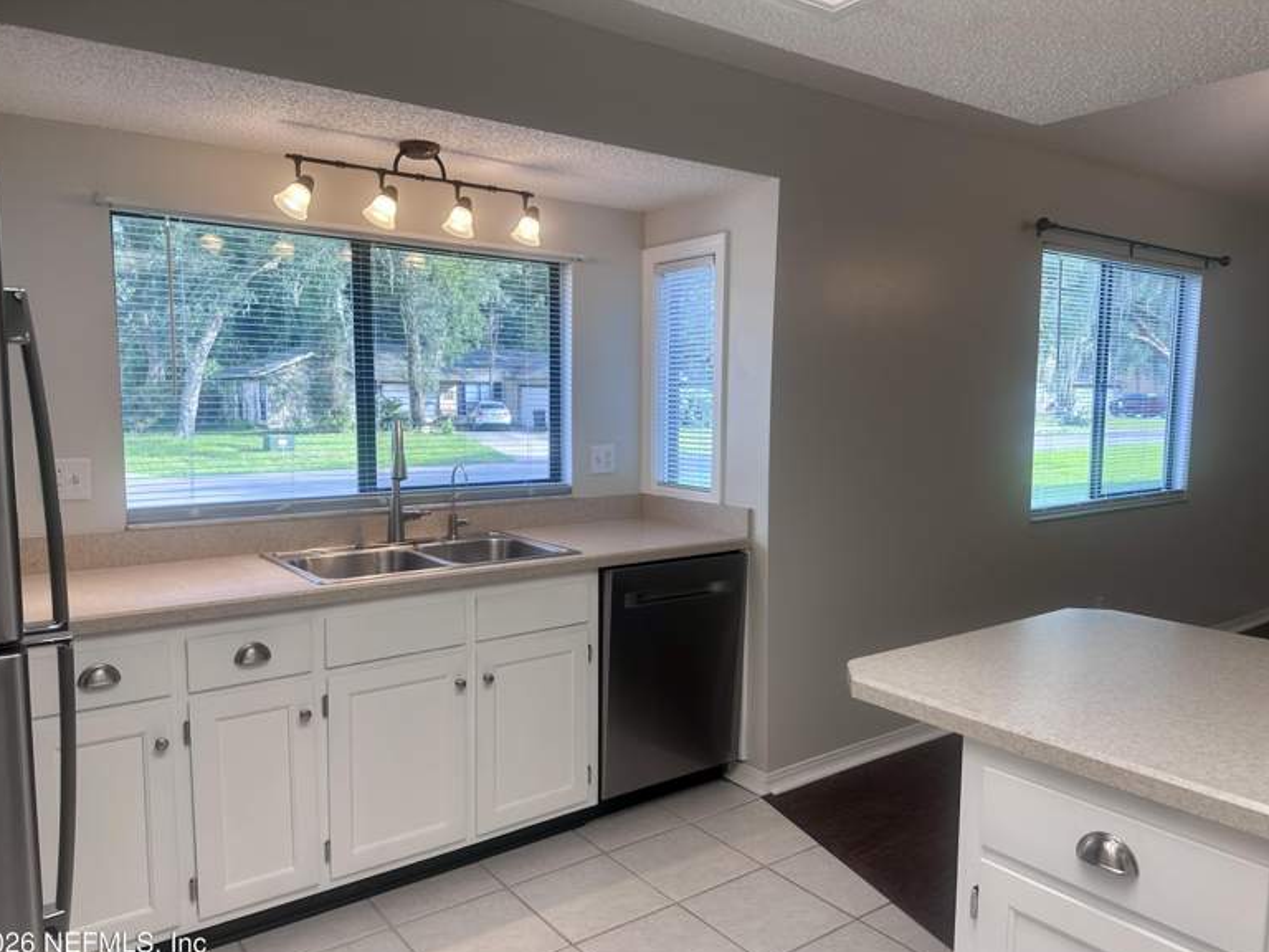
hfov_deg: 69.4
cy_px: 493
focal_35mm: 25
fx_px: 916
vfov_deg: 54.9
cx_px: 611
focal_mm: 6.86
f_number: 1.78
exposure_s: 1/151
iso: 64
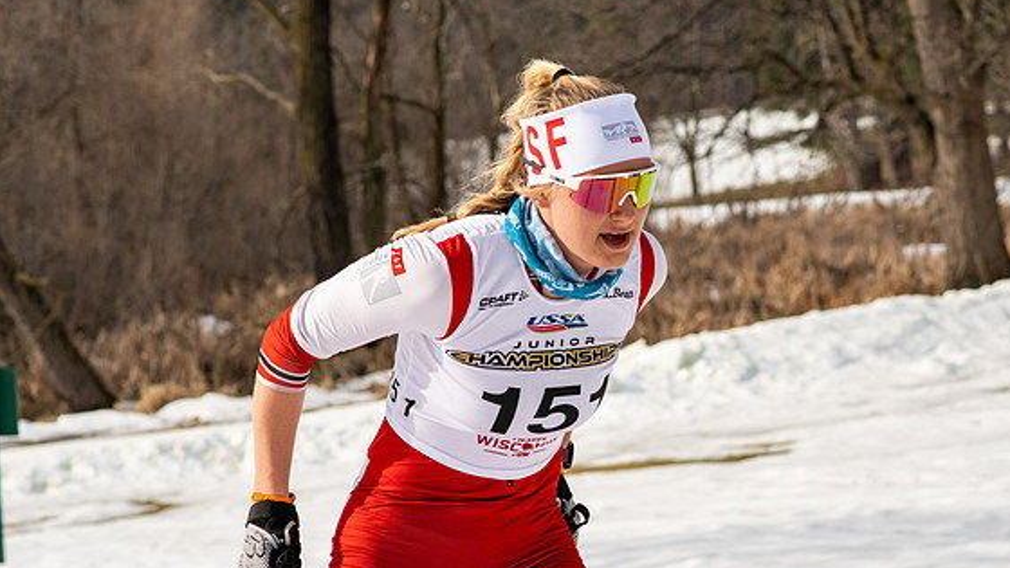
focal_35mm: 161
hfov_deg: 13.4
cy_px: 384
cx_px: 607
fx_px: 4312
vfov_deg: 7.5
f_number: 6.3
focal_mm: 85
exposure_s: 1/2000
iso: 400
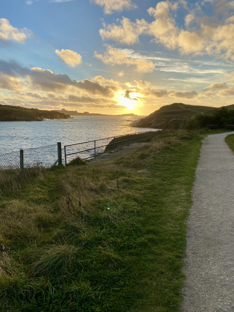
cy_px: 156
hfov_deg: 53.1
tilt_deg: -10.0
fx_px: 234
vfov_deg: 67.3
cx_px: 117
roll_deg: -1.5
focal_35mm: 26
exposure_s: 1/2358
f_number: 1.8
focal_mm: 4.25
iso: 32
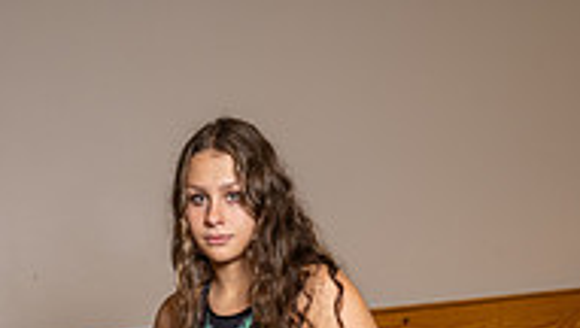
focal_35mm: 101
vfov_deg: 10.9
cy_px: 680
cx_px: 185
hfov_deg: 21.0
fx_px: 1555
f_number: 5.6
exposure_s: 1/250
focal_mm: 41
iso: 640
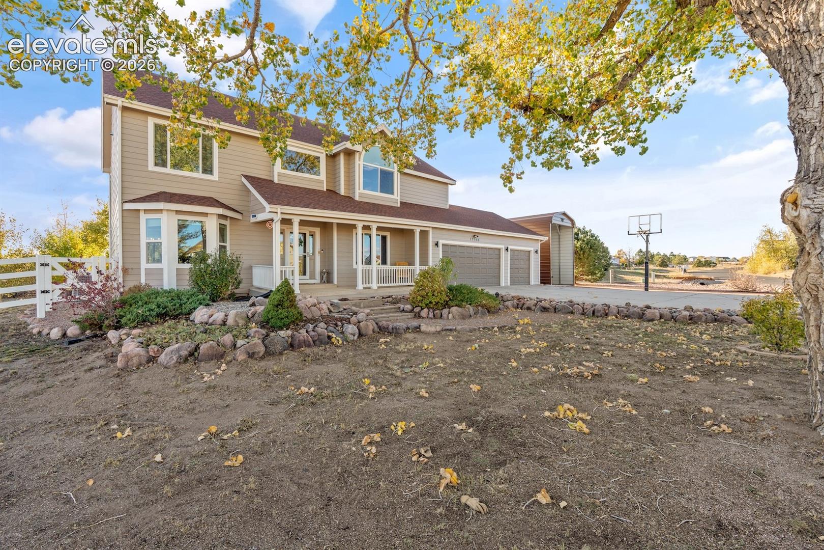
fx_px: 366
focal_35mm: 16
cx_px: 412
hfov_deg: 96.7
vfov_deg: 73.7
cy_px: 275
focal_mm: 16
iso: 200
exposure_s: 1/100
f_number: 9
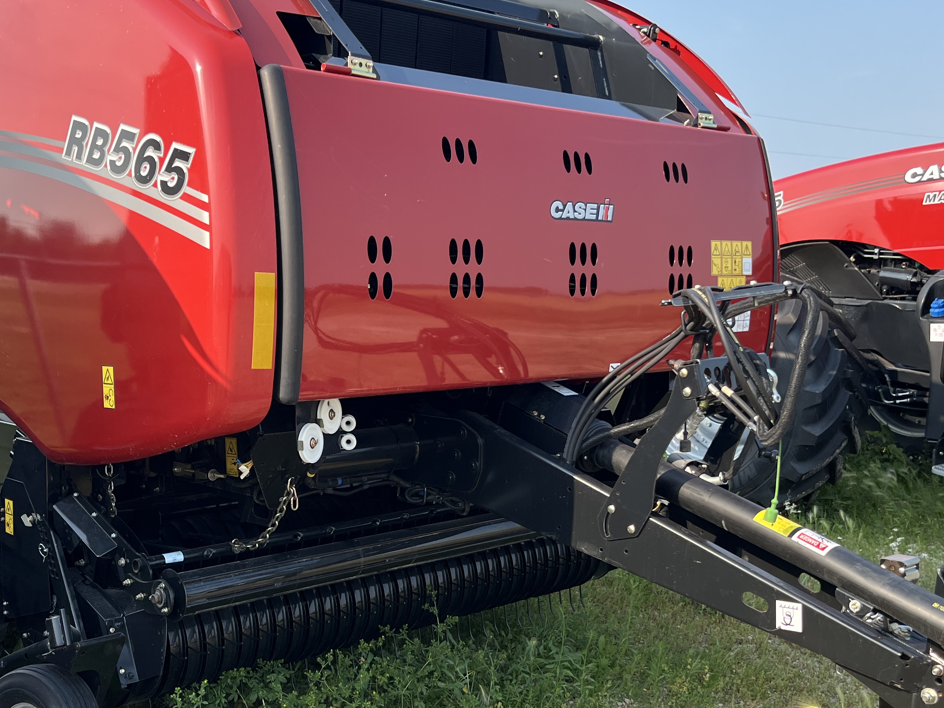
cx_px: 366
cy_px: 418
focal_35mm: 43
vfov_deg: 33.5
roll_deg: -1.8
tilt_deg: -8.4
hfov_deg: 43.6
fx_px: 1173
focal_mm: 5.1
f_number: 1.6
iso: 50
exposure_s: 1/975
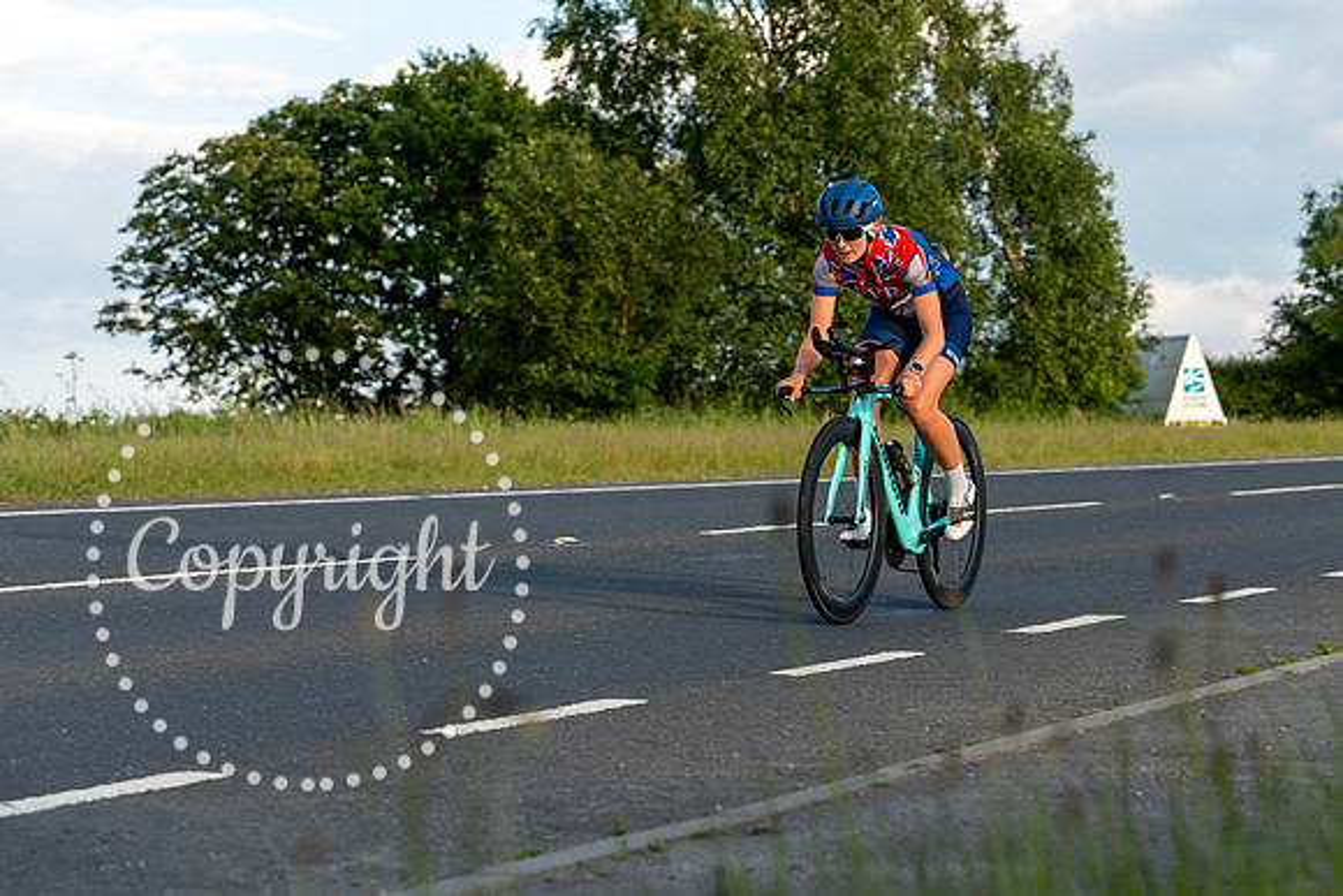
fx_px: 3573
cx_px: 872
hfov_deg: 21.2
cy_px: 428
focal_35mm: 96
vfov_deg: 14.3
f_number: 4
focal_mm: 73
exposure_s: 1/640
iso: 125
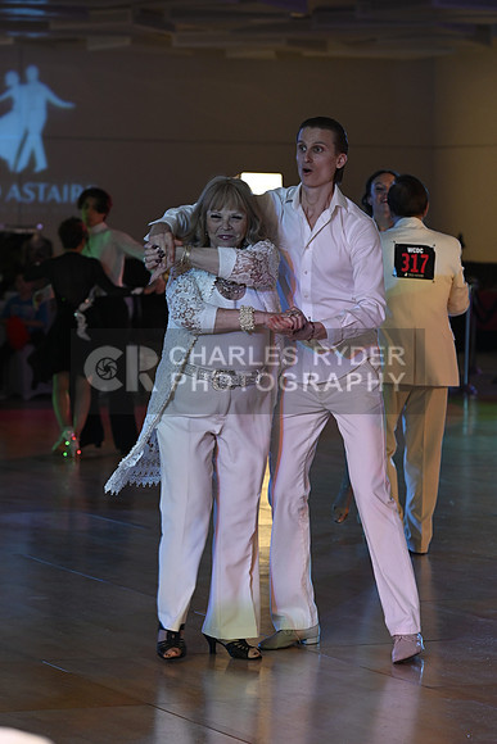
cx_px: 248
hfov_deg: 9.8
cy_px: 372
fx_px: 2897
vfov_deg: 14.7
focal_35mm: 140
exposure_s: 1/200
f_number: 5
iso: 2000
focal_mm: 140
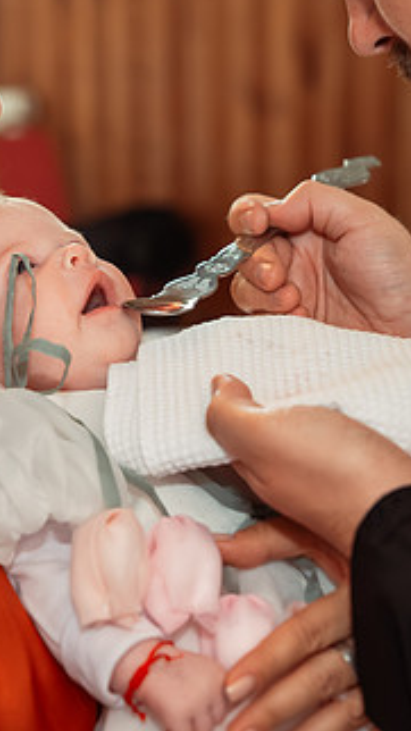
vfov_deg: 18.9
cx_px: 116
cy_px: 352
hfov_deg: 10.7
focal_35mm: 113
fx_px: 2190
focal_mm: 60
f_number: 3.5
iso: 3200
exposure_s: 1/250
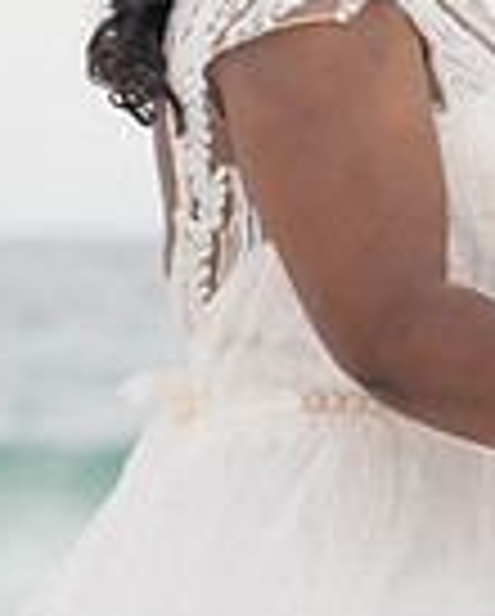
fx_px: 14746
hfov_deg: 1.9
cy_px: -173
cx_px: 810
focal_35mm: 807
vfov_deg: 2.4
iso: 640
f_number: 7.1
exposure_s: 1/320
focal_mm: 200
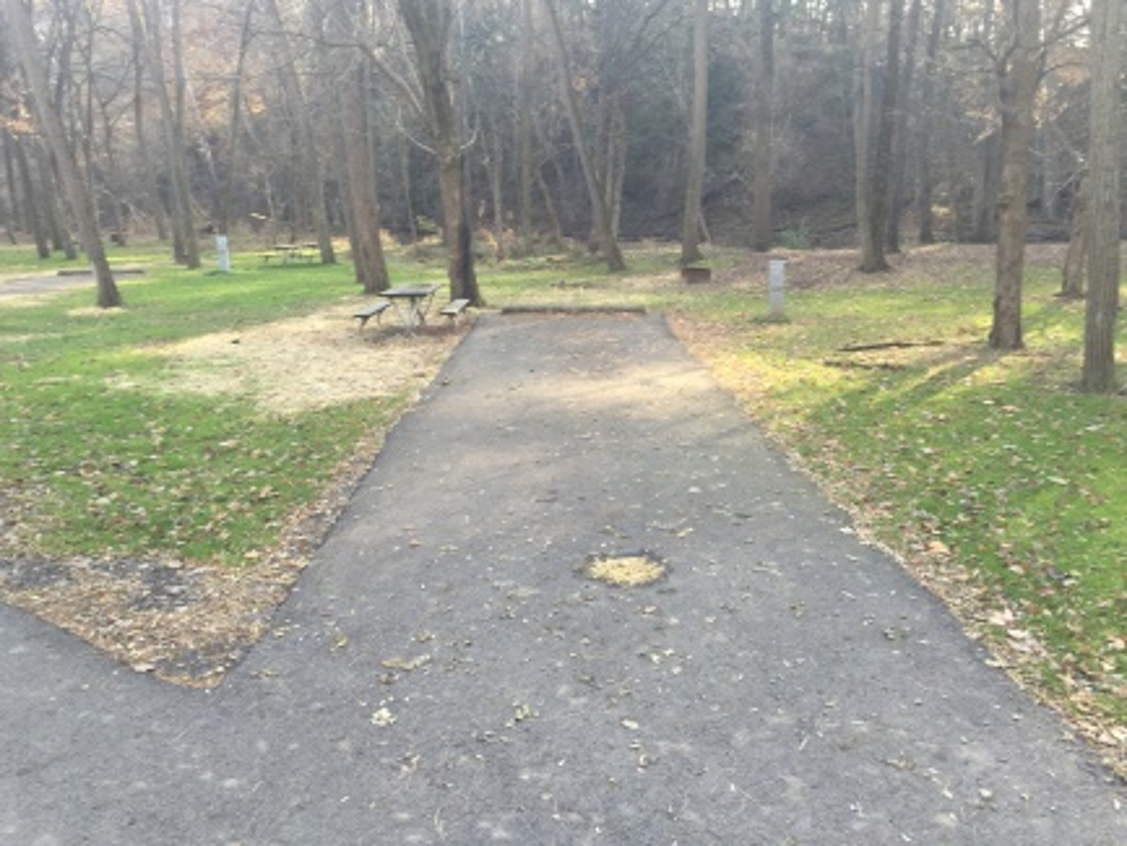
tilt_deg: -13.0
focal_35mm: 30
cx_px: 565
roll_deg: +0.4
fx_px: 977
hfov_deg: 60.0
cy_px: 416
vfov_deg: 46.8
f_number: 2.2
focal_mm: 4.15
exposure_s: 1/120
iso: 32
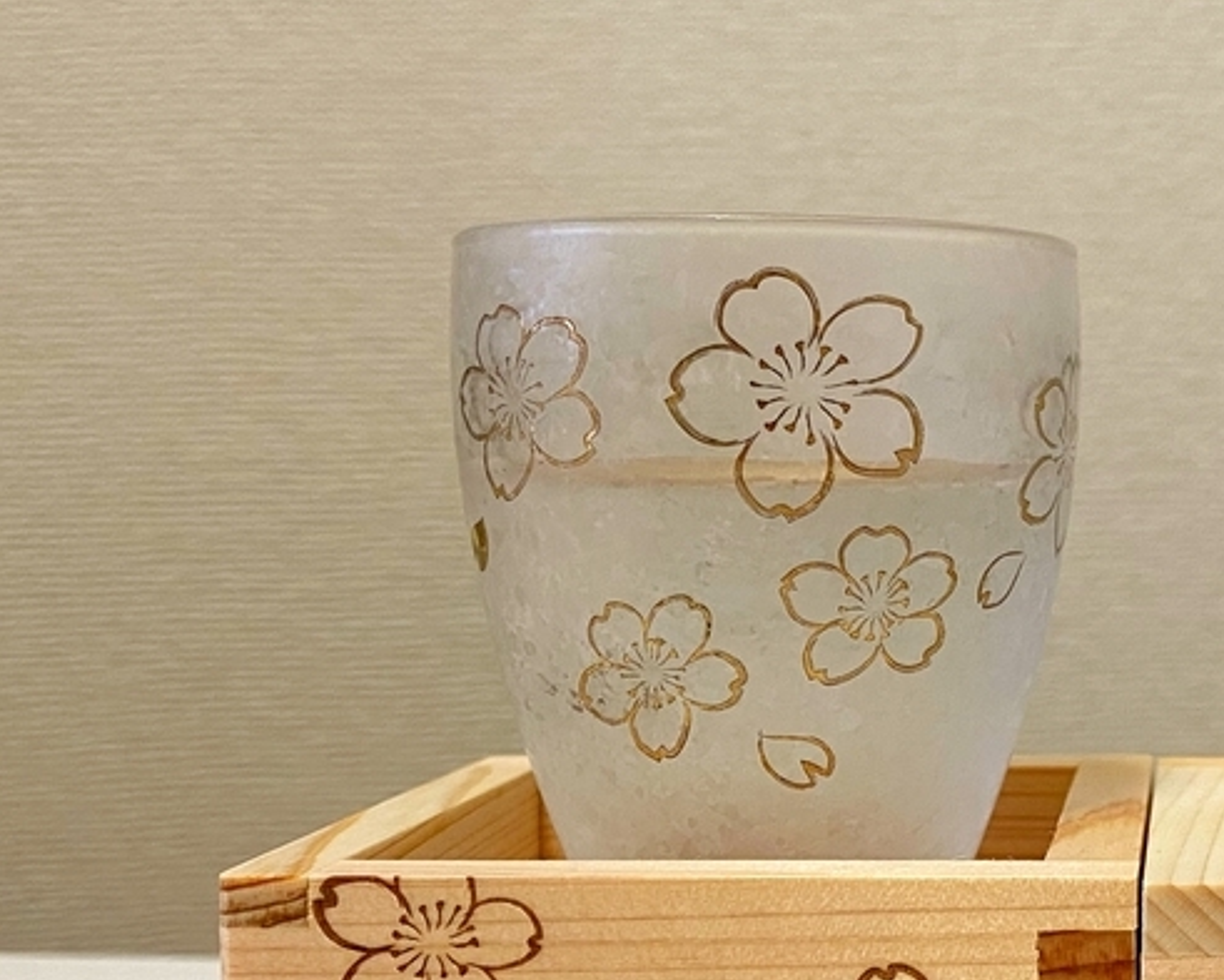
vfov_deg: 24.5
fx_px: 2246
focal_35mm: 62
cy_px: 601
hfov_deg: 29.1
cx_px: 1134
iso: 64
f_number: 1.8
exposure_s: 1/50
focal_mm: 4.25
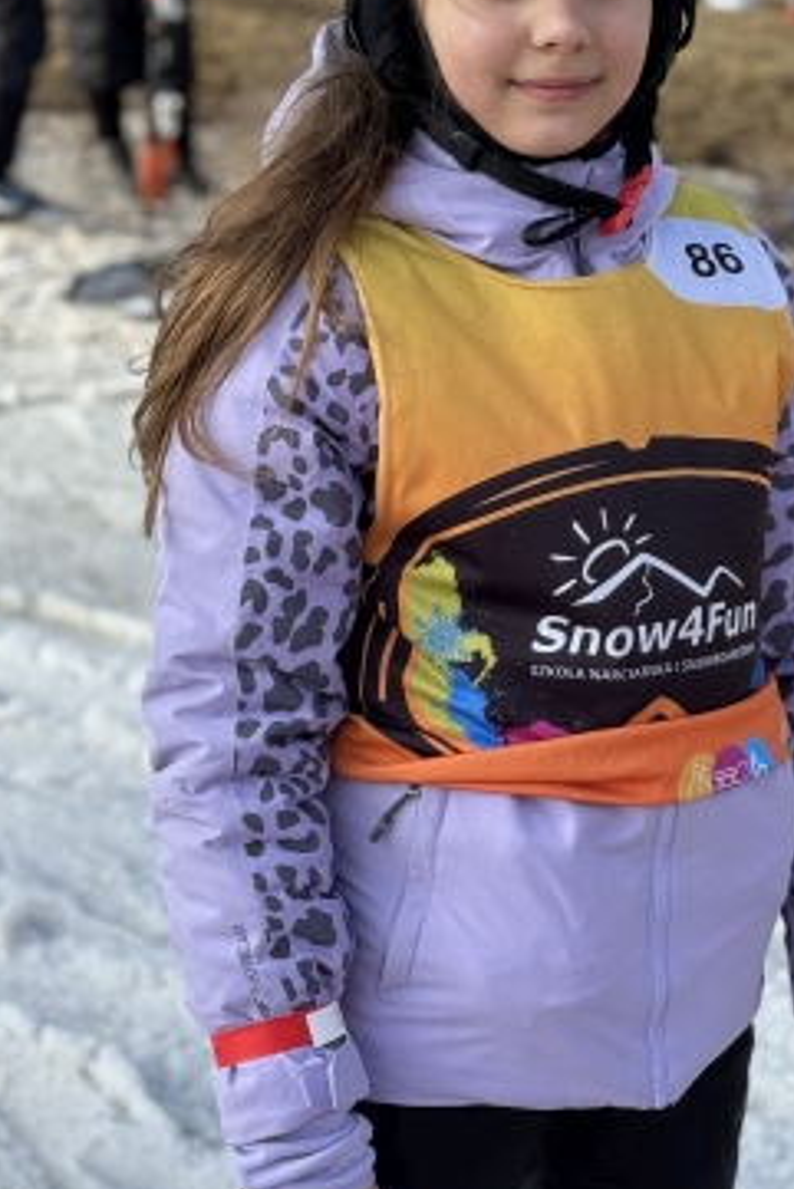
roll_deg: -0.5
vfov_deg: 24.4
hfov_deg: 16.4
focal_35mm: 83
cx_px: 593
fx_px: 2743
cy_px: 461
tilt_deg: -9.4
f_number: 1.78
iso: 64
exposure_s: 1/1560
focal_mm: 6.86
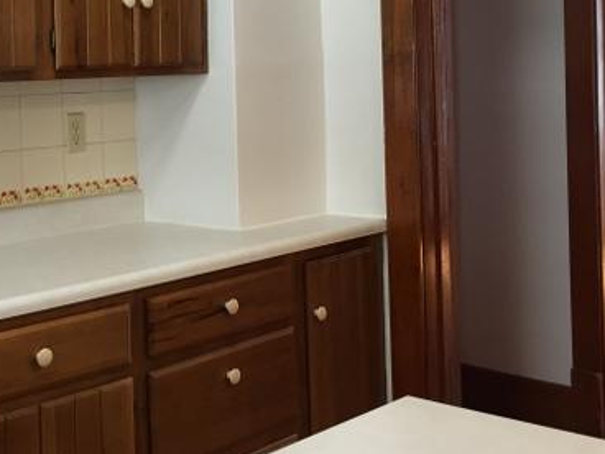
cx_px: 159
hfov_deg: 30.3
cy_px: 86
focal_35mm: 63
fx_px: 1101
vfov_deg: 22.9
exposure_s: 1/30
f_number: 2.2
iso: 80
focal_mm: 4.15
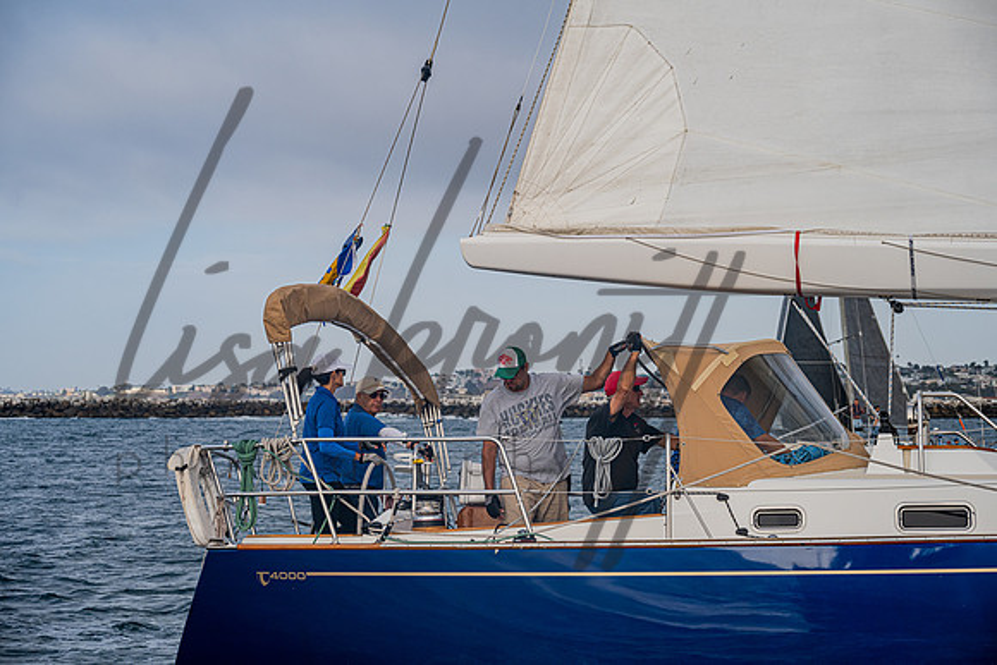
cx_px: 498
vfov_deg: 18.0
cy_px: 332
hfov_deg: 26.6
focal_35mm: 76
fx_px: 2105
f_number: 6.3
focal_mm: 76
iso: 400
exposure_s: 1/1000
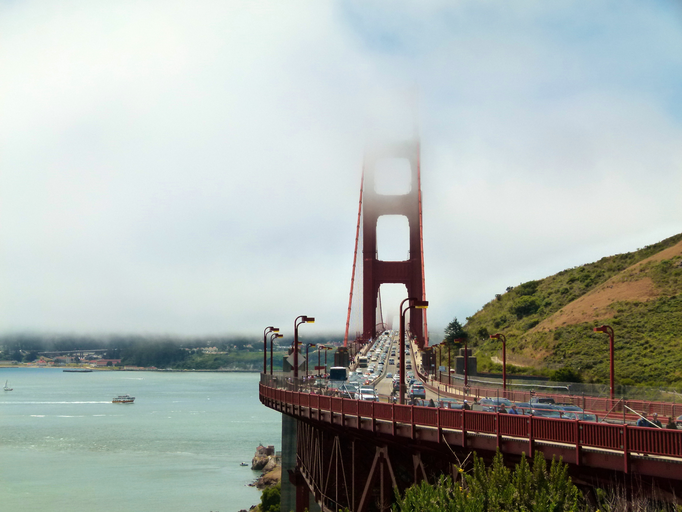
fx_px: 1300
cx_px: 341
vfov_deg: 22.3
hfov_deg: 29.4
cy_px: 256
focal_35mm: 66
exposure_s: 1/2000
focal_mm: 11.8
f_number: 4.5
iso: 160
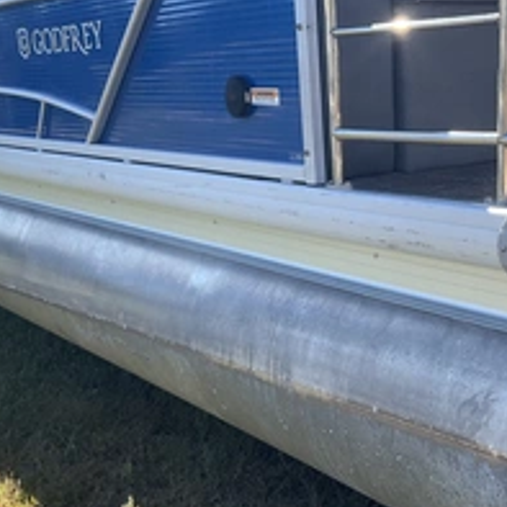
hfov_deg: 32.3
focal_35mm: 52
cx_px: 371
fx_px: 862
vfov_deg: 32.6
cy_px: 314
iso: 25
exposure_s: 1/435
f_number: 1.8
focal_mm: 3
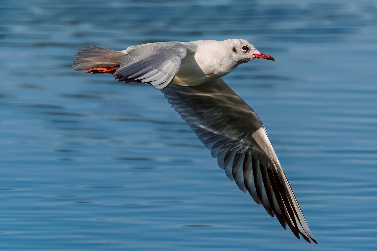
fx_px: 6721
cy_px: 101
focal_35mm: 642
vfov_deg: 2.1
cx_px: 234
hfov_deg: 3.2
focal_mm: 452
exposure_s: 1/4000
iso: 1250
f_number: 8
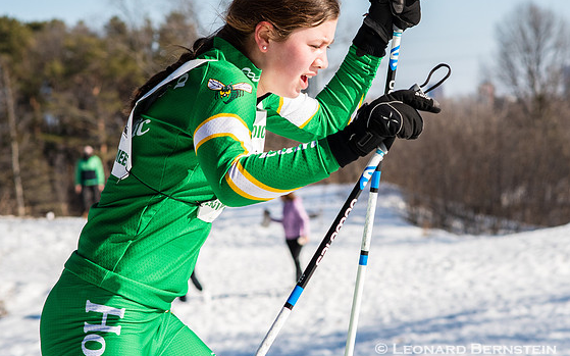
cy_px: 143
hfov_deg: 13.3
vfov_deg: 8.3
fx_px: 2438
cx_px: 334
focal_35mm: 157
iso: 400
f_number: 5.6
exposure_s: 1/2000
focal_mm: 85
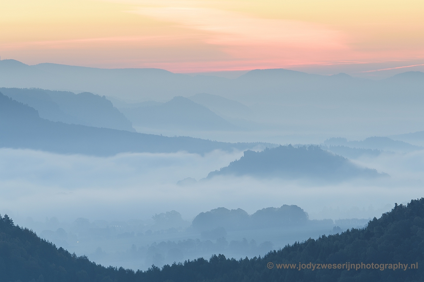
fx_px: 3650
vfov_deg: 4.4
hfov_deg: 6.6
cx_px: 212
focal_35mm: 310
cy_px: 141
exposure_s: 2.5
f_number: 13
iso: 100
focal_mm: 310
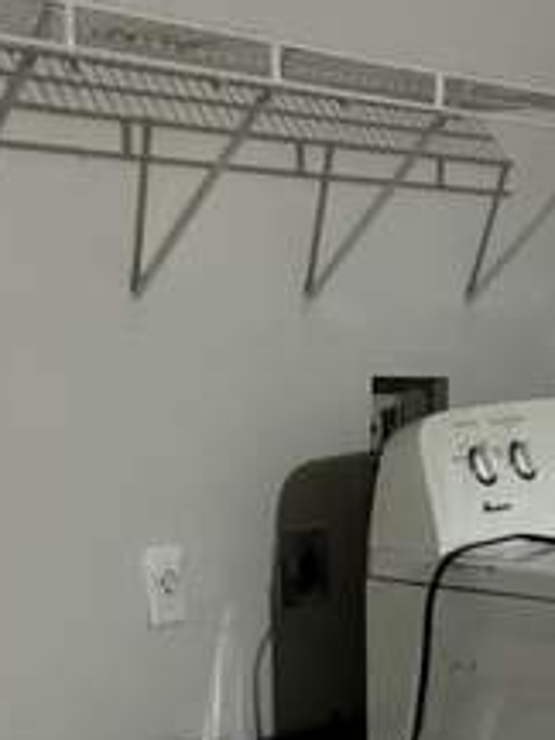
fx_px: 1646
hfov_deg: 19.0
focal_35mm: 77
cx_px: 394
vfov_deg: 23.4
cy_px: 867
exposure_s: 1/30
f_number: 1.5
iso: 500
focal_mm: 5.7
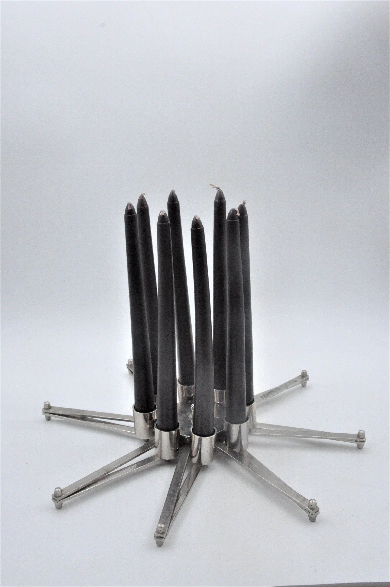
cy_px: 294
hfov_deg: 28.0
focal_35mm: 48
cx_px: 195
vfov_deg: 41.2
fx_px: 782
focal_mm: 32
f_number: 18
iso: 3200
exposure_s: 1/640
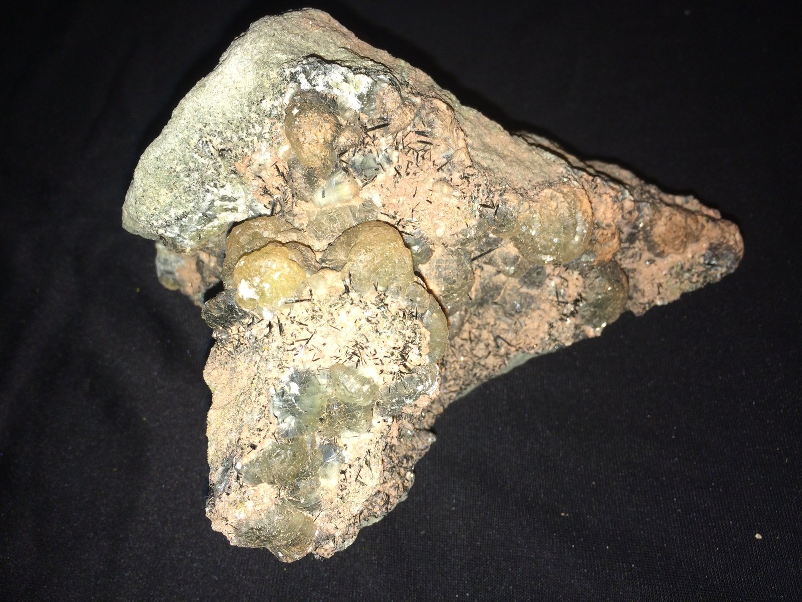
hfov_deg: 61.7
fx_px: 672
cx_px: 401
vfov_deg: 48.2
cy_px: 301
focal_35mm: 29
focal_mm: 4.15
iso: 32
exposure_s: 1/88
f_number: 2.2
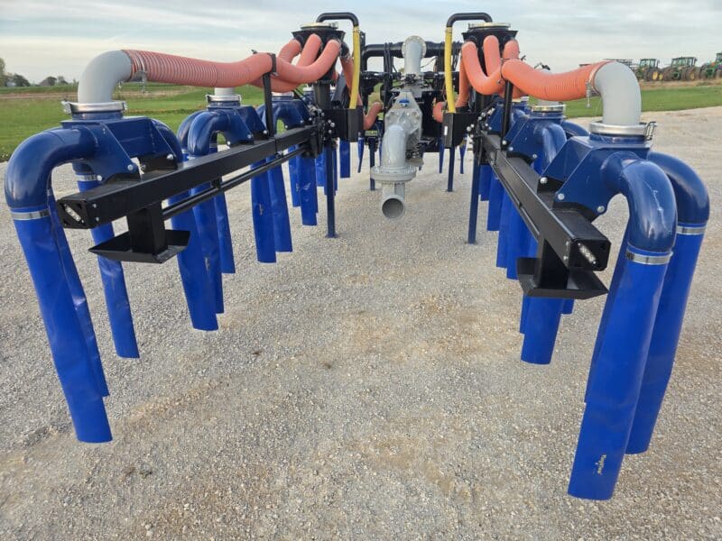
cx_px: 361
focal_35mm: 23
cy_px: 270
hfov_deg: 73.9
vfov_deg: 58.9
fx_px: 480
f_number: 1.7
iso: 40
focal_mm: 6.3
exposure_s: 1/180
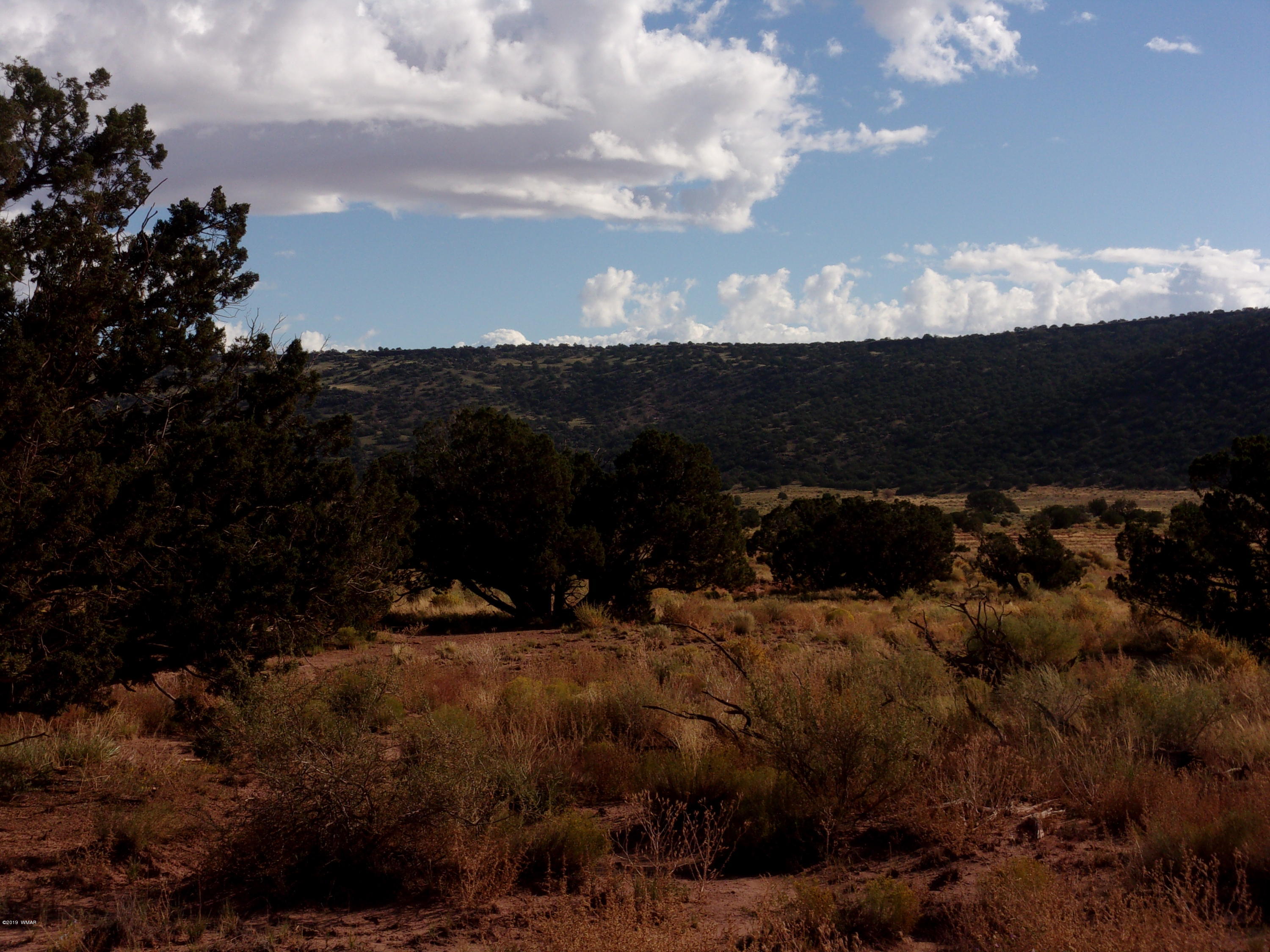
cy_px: 476
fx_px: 2348
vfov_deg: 22.9
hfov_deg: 30.3
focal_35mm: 64
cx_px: 635
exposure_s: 1/150
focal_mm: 11.5
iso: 80
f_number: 13.7
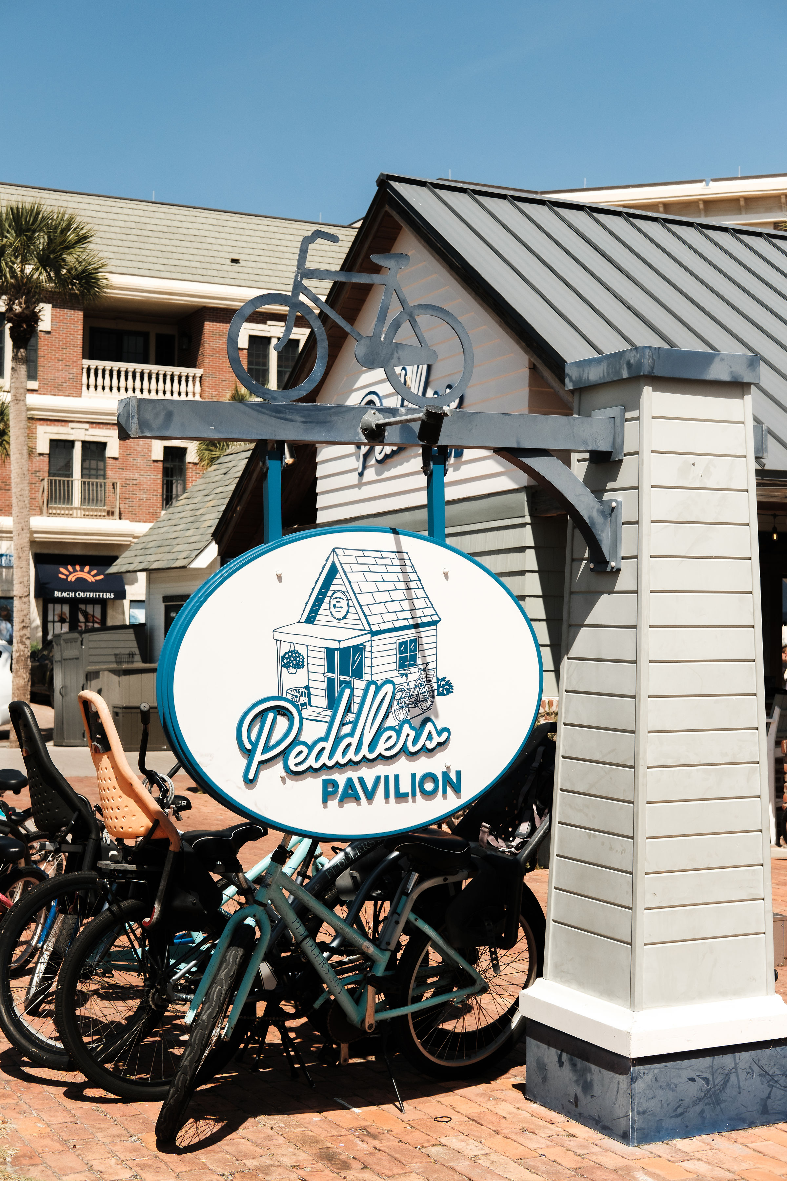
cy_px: 590
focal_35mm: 53
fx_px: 1738
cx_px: 394
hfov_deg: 25.5
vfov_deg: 37.5
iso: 320
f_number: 6.4
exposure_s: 1/2000
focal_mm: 35
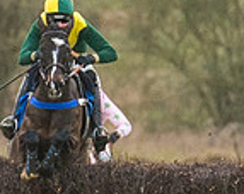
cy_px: -74
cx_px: 245
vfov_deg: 0.4
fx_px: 25212
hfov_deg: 0.6
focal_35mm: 3496
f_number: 4
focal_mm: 300
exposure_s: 1/1000
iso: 800
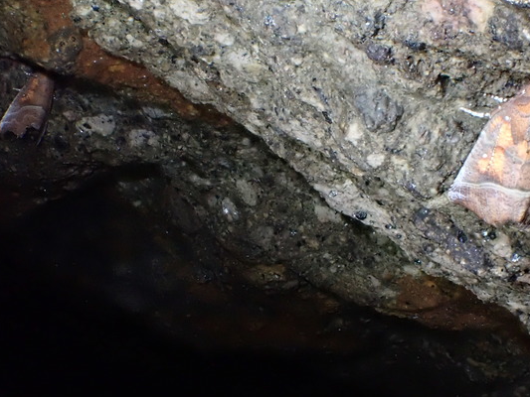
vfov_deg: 30.2
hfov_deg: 39.6
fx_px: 735
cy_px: 243
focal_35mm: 48
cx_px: 290
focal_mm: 5.4
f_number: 3.2
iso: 800
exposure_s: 1/80
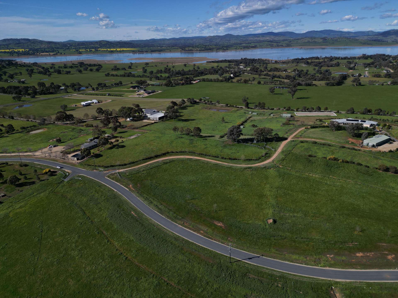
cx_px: 199
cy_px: 149
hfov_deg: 71.6
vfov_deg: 56.8
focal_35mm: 24
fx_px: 276
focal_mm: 6.72
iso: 110
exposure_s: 1/5000
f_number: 1.7
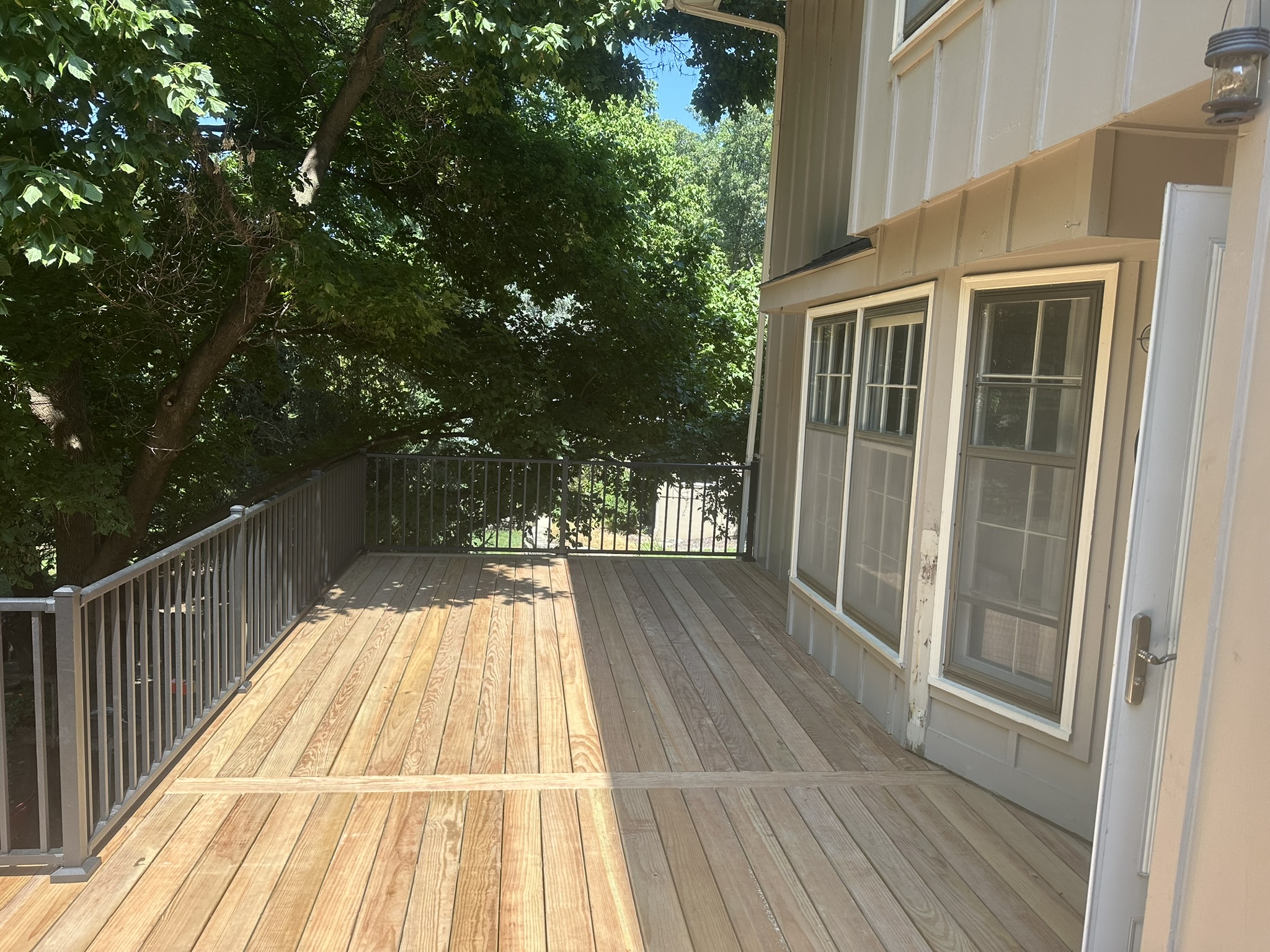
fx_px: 881
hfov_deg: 71.6
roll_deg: -3.1
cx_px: 635
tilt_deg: -5.7
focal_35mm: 24
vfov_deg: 56.8
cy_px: 476
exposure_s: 1/822
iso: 80
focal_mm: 6.86
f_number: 1.78
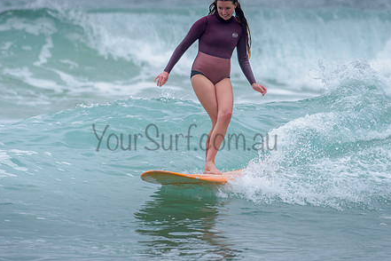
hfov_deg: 2.6
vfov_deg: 1.7
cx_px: 241
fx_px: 8753
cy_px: 102
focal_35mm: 806
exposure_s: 1/800
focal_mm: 500
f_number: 5.6
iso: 360
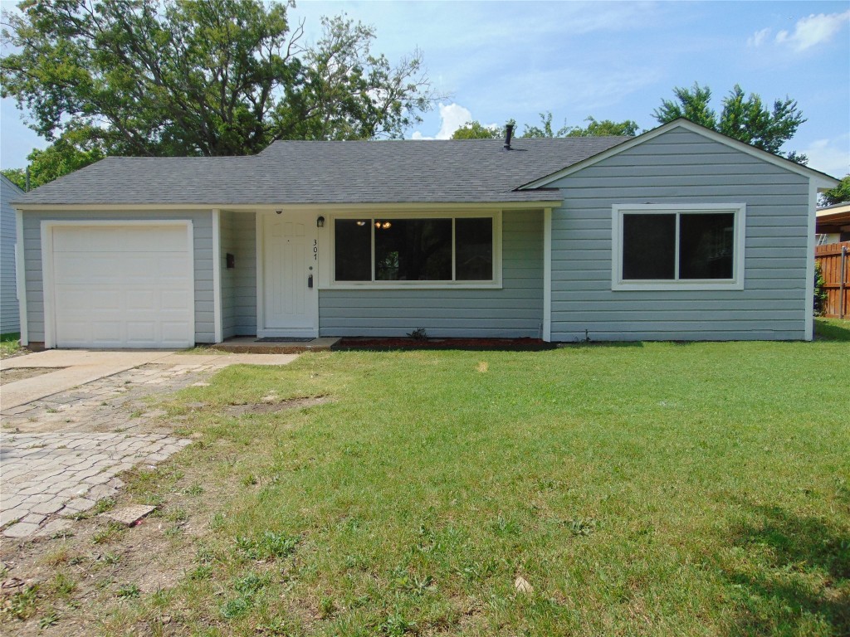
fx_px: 614
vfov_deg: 54.9
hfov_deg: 69.4
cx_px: 425
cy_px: 318
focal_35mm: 25
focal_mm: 4.5
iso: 80
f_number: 3
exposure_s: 1/1000
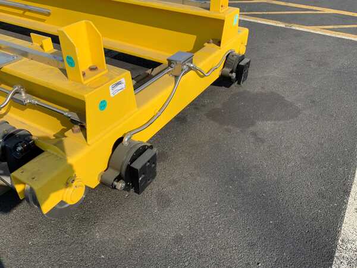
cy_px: 134
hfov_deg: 61.7
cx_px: 178
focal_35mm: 29
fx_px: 299
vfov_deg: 48.2
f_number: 1.8
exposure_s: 1/1675
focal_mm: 3
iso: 16
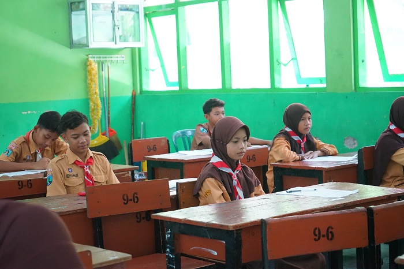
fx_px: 785
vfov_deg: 19.4
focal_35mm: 70
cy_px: 134
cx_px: 202
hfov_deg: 28.9
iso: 6400
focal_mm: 70
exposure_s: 1/160
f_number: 5.6
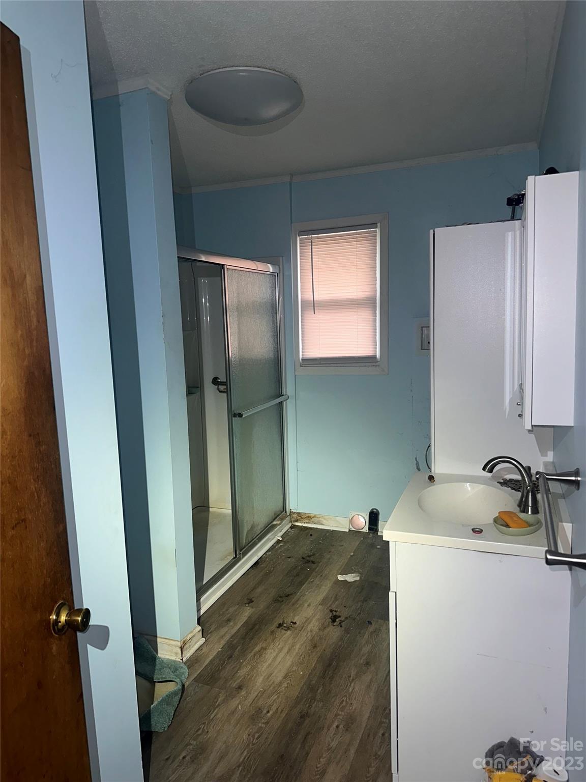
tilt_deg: -6.7
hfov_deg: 56.8
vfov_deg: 71.6
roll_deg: +1.1
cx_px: 293
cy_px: 391
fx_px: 542
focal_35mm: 24
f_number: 1.78
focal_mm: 6.86
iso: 100
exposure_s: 1/21
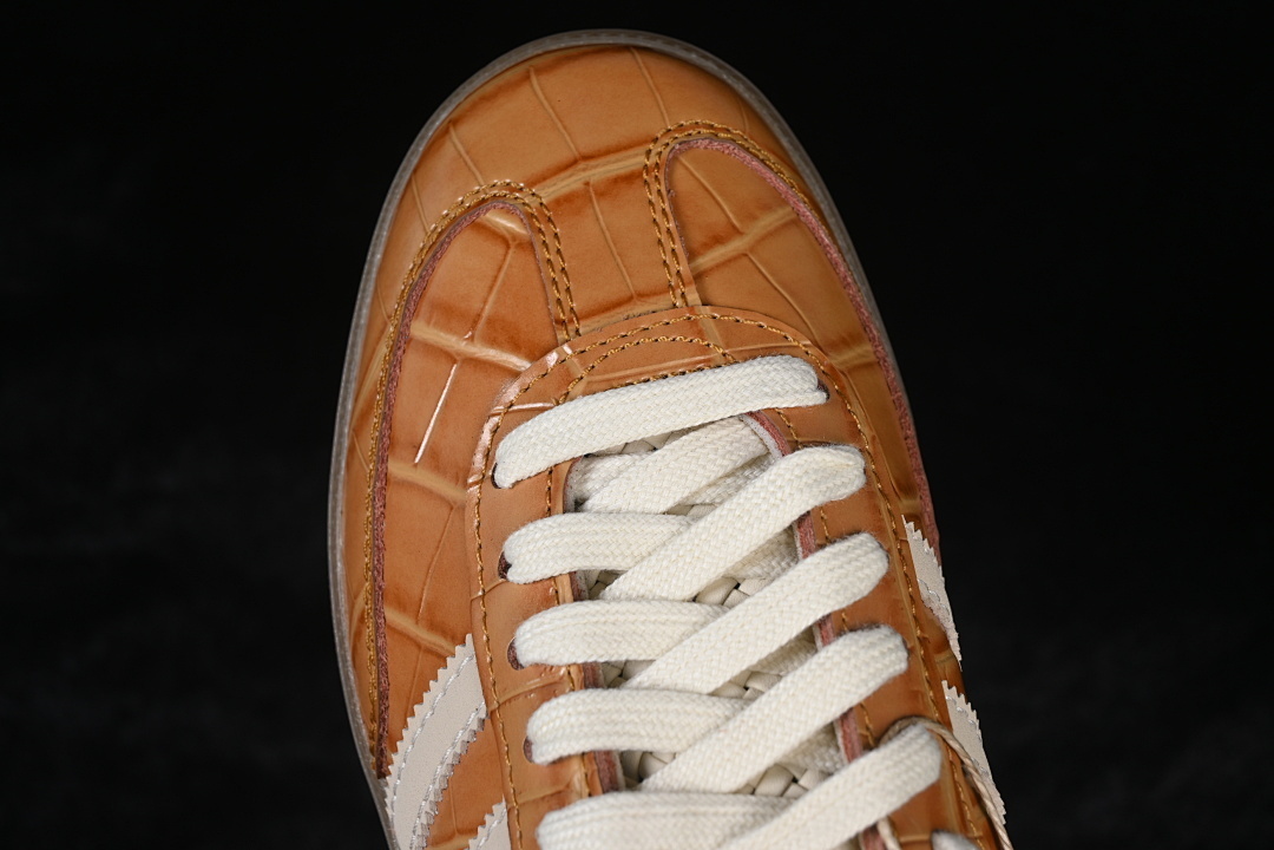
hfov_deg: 27.0
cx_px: 637
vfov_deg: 18.2
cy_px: 425
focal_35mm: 75
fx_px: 2654
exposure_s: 1/80
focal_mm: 50
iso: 160
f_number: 7.1
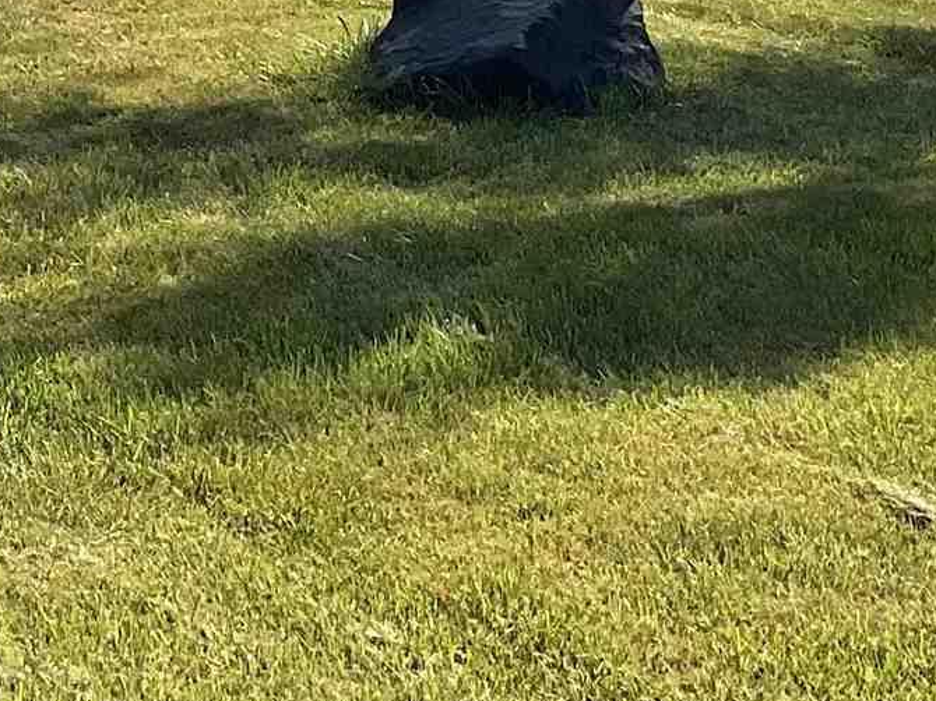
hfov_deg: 14.7
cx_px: 92
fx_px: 3595
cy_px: -373
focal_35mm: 133
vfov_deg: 10.7
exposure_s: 1/2538
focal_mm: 3
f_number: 1.8
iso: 20
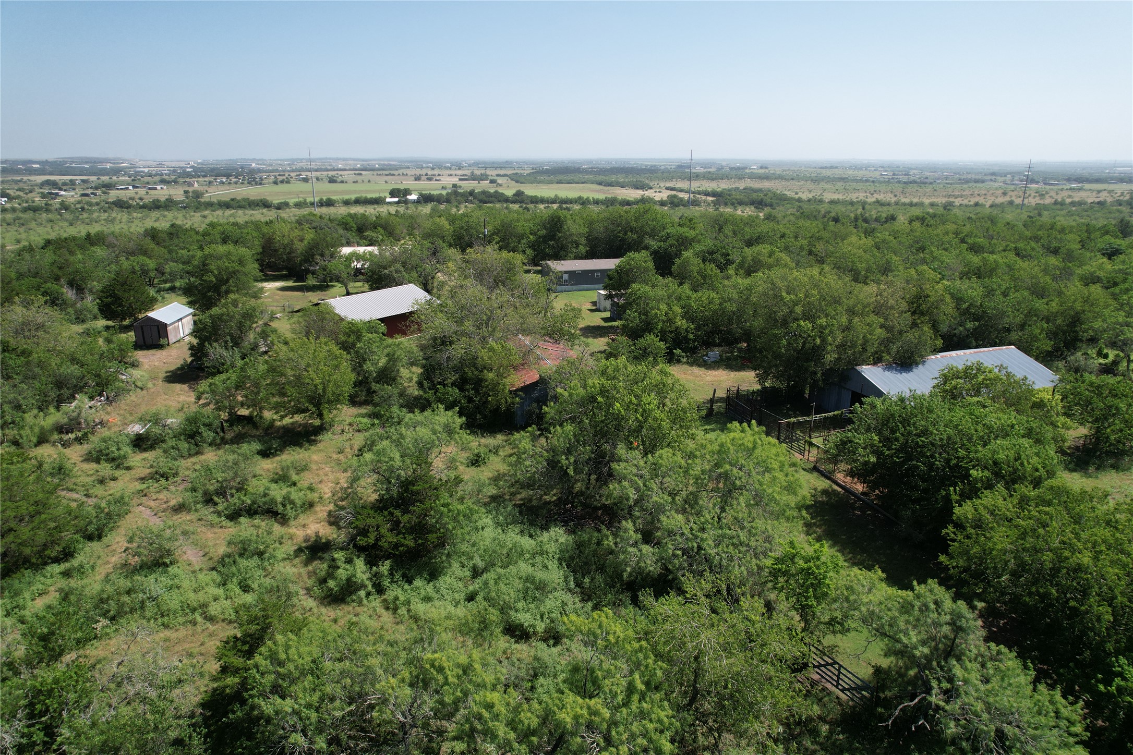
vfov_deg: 57.2
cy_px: 378
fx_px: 692
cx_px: 566
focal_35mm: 22
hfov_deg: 78.6
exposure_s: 1/1600
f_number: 2.8
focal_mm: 8.38
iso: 110
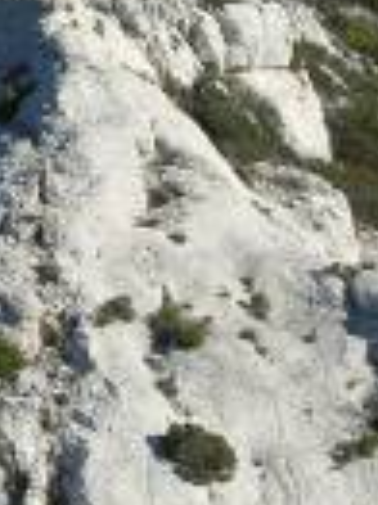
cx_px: -147
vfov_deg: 9.2
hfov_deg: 6.8
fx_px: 3135
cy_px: 170
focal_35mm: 215
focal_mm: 7.8
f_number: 4.1
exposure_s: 1/702
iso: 50
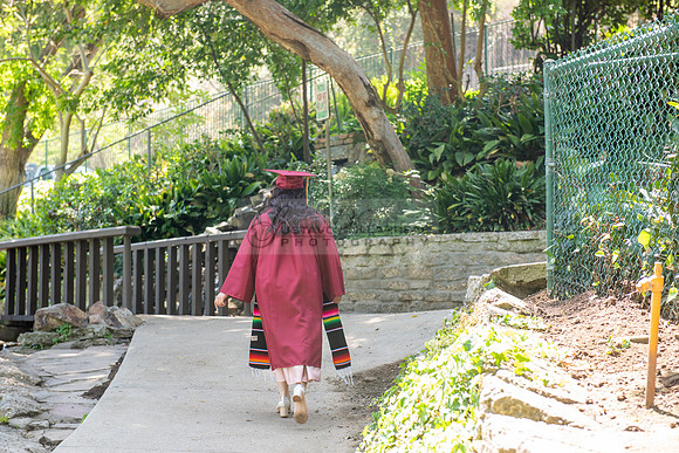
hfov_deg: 28.8
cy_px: 226
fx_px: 1321
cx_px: 340
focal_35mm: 70
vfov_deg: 19.5
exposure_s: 1/160
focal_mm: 70
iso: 400
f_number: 5
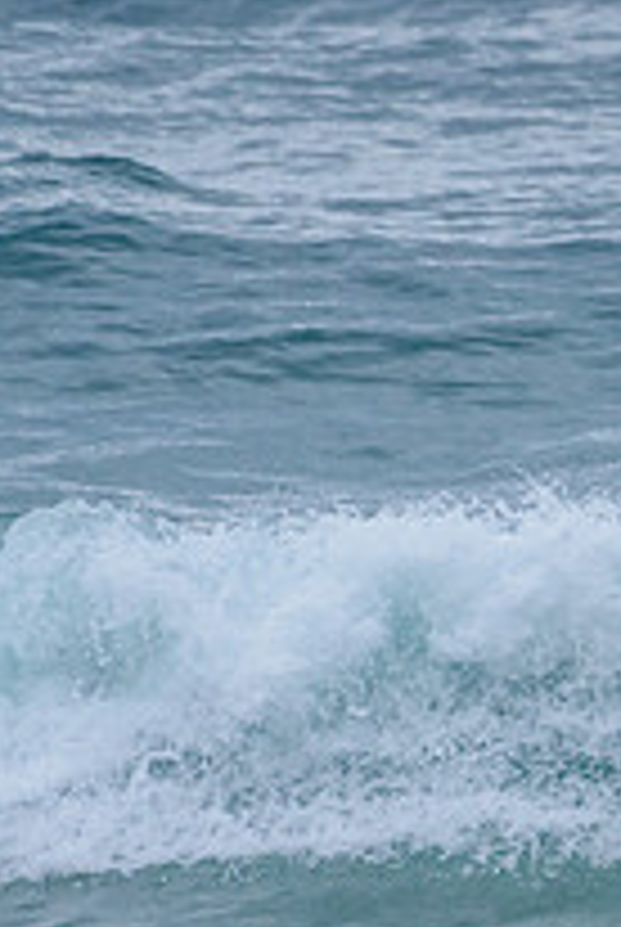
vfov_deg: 1.2
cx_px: 1255
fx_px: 44430
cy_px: 663
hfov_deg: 0.8
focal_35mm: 1723
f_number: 5.6
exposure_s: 1/2000
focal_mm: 500
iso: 1800
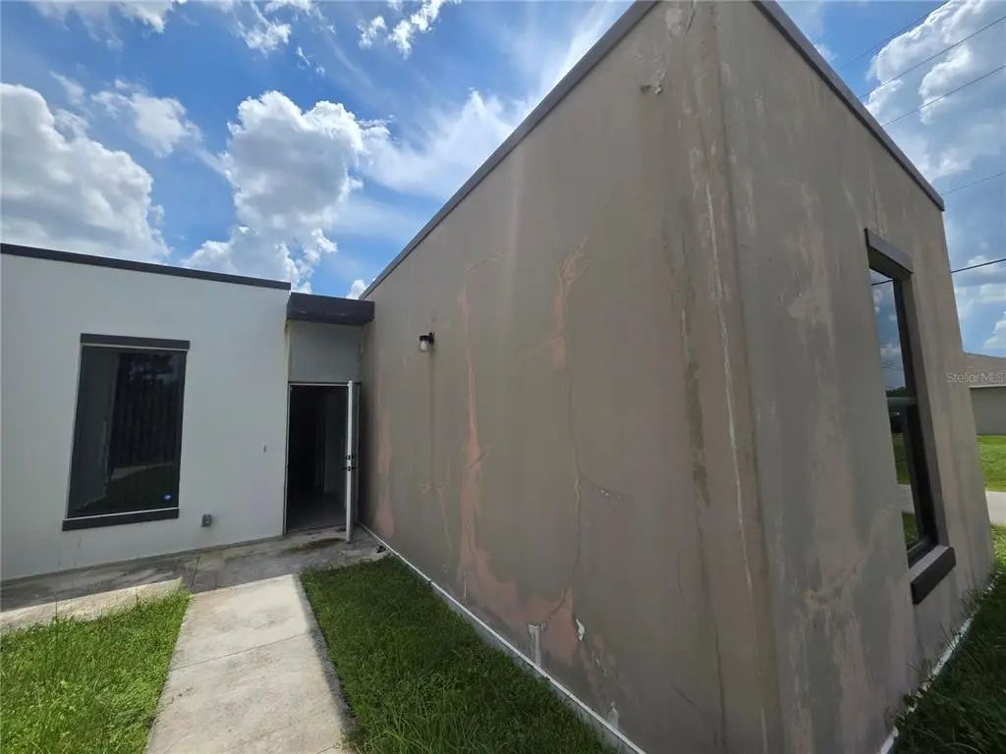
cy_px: 377
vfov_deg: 89.9
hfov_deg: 106.2
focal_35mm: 13
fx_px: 378
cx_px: 503
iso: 32
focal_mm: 2.2
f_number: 1.9
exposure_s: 1/2805
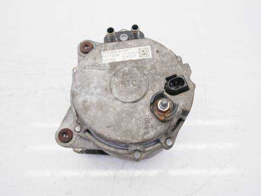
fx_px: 241
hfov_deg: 56.8
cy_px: 98
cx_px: 130
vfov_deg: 44.2
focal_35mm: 32
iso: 200
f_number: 4
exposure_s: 1/100
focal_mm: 16
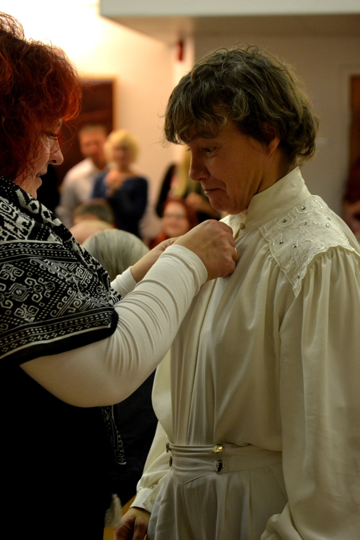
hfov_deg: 16.6
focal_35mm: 82
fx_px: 1237
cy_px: 270
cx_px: 180
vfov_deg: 24.6
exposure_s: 1/60
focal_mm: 55
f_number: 4
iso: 1800
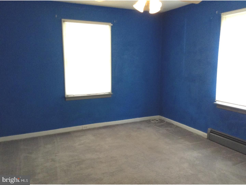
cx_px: 123
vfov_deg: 42.9
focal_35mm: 33
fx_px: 235
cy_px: 92
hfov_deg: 55.4
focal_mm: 3.3
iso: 250
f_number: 2.4
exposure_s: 1/20
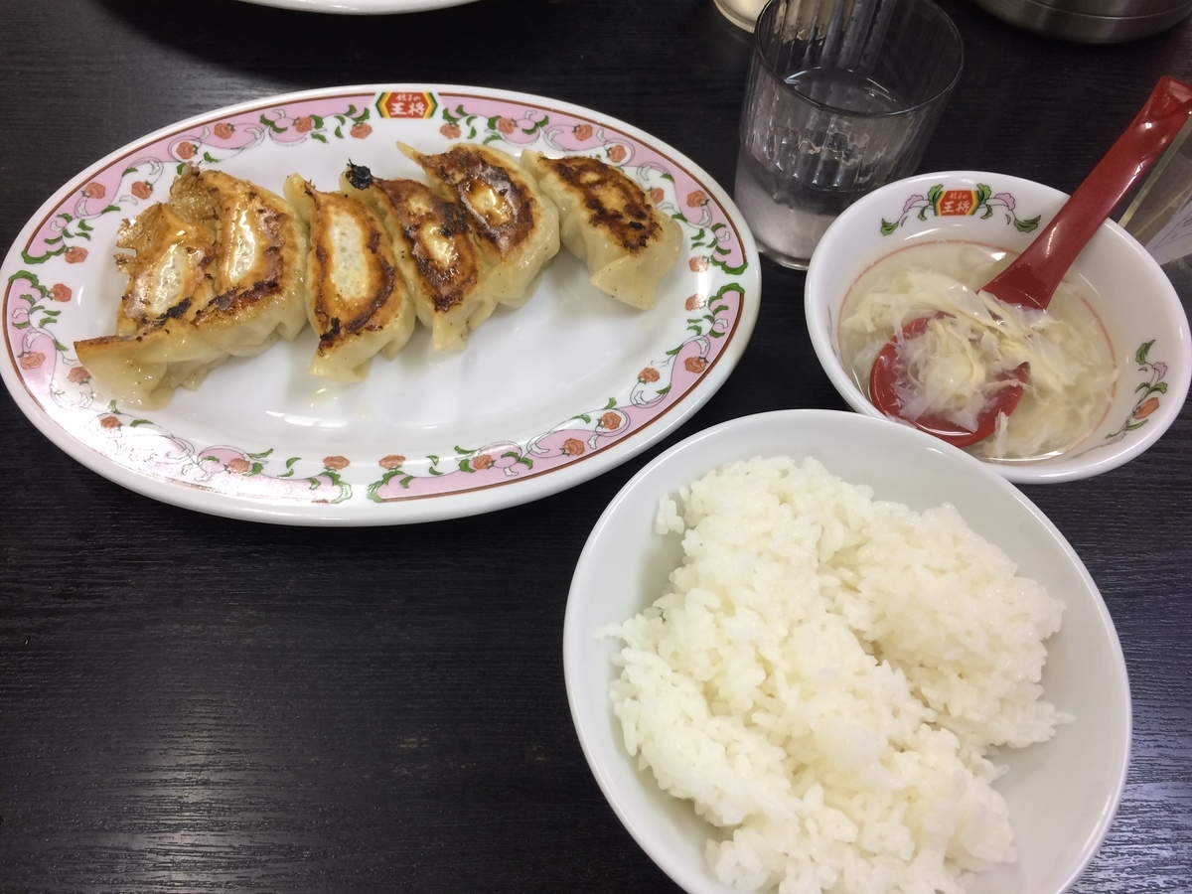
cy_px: 447
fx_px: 999
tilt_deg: -61.3
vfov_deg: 48.2
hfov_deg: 61.7
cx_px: 596
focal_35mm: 29
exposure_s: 1/30
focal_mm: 4.15
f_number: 2.2
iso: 64
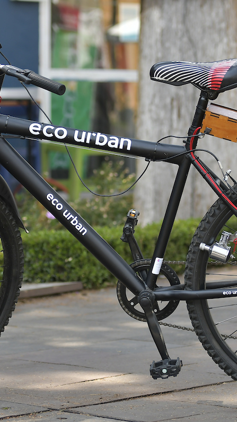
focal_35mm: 166
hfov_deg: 7.3
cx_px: 119
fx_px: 1855
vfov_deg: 13.0
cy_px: 211
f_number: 2.8
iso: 100
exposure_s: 1/400
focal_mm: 70
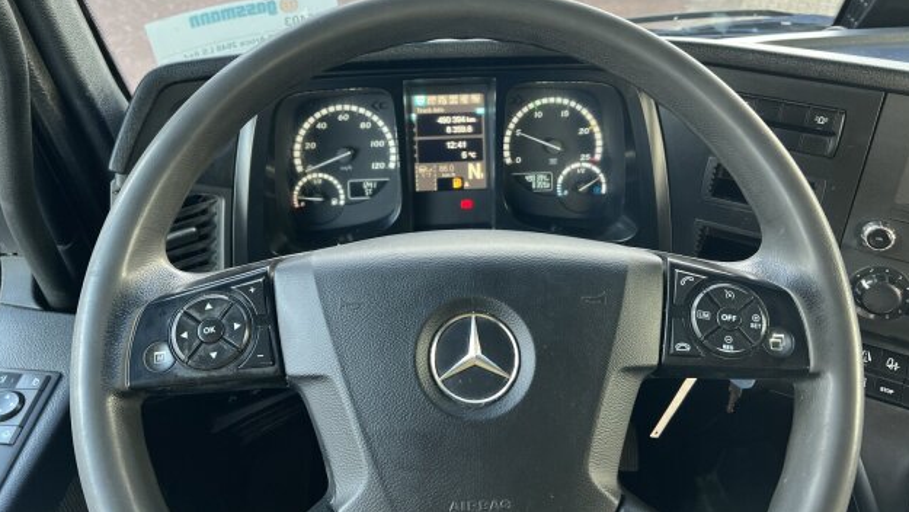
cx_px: 461
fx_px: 699
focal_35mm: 29
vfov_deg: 39.8
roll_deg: +0.5
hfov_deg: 66.0
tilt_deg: -34.0
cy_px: 180
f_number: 1.5
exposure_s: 1/121
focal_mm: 5.7
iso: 125
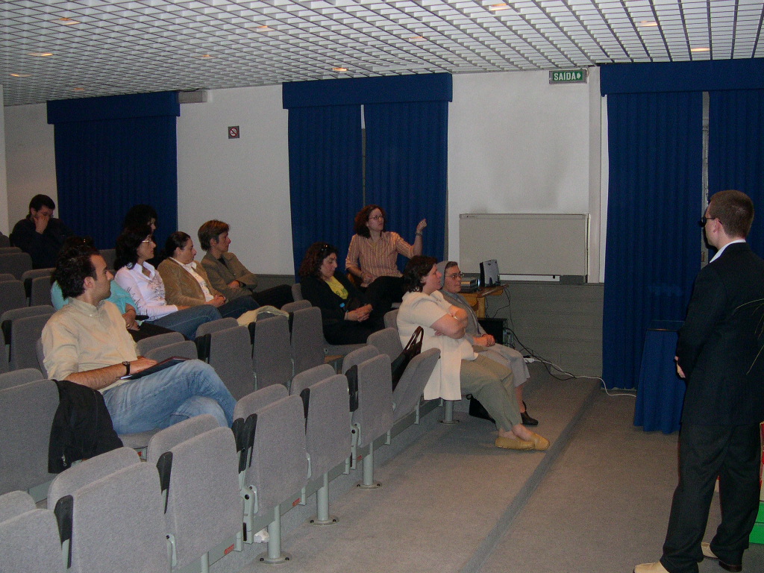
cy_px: 286
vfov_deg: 37.7
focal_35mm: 38
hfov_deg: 49.0
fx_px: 839
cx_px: 382
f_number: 2.8
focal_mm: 8
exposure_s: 1/60
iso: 384
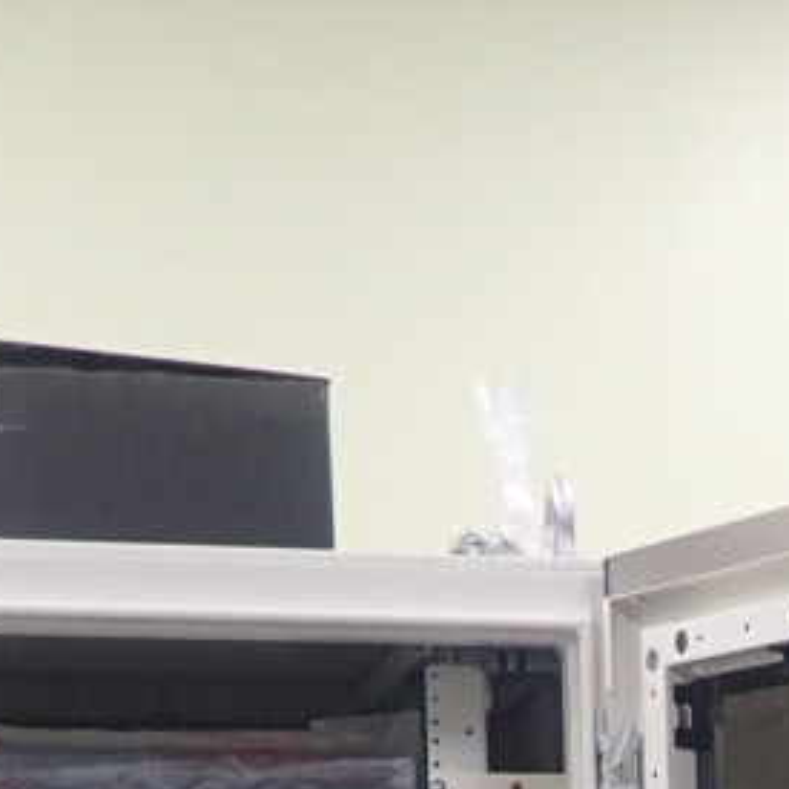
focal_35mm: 103
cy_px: 1328
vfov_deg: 15.1
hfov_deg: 16.5
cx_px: 829
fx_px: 2656
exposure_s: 1/30
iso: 200
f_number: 2
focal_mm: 4.5
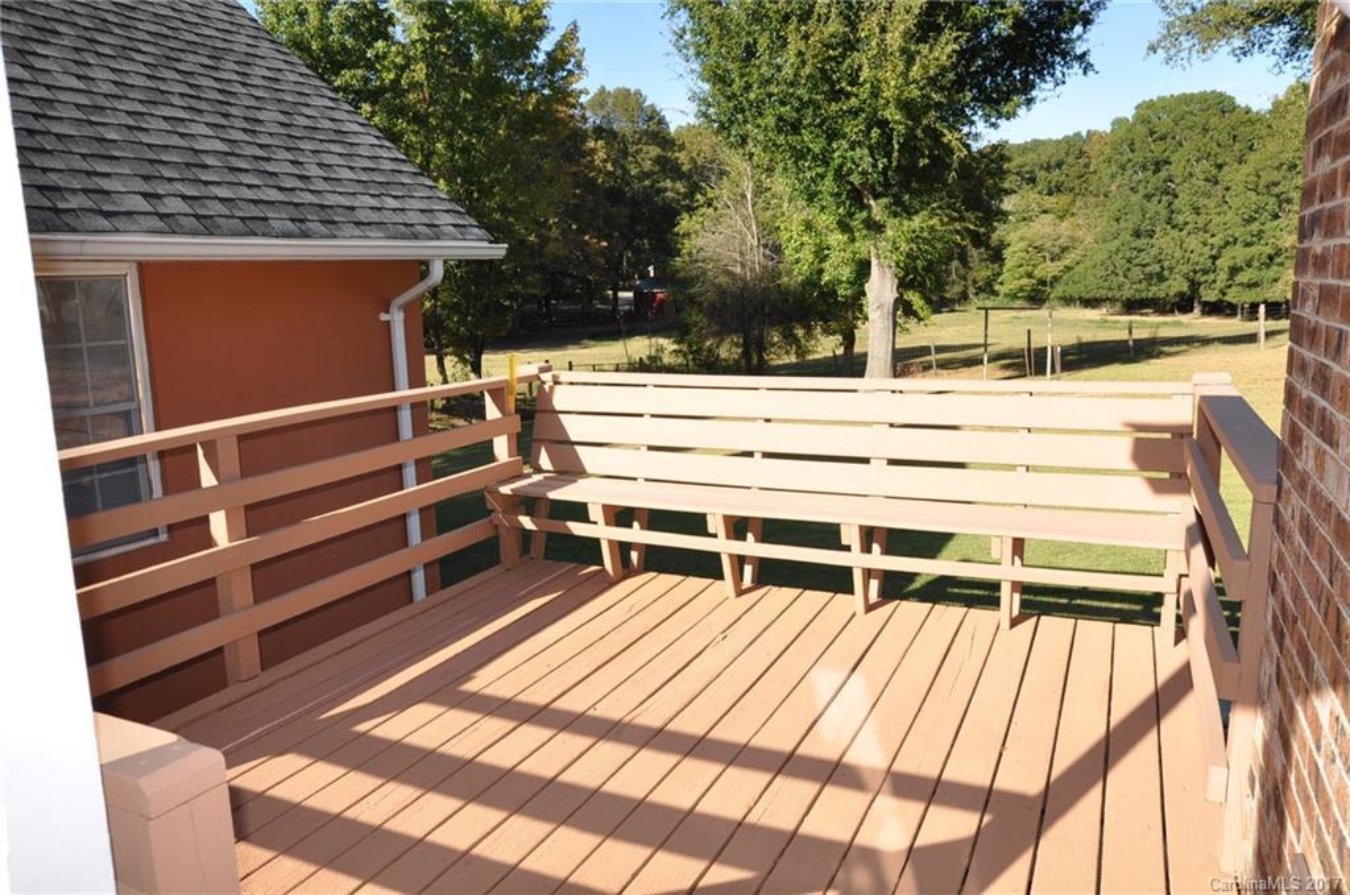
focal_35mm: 26
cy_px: 448
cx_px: 675
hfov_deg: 70.5
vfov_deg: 50.2
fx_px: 955
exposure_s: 1/200
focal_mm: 17
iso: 200
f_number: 10
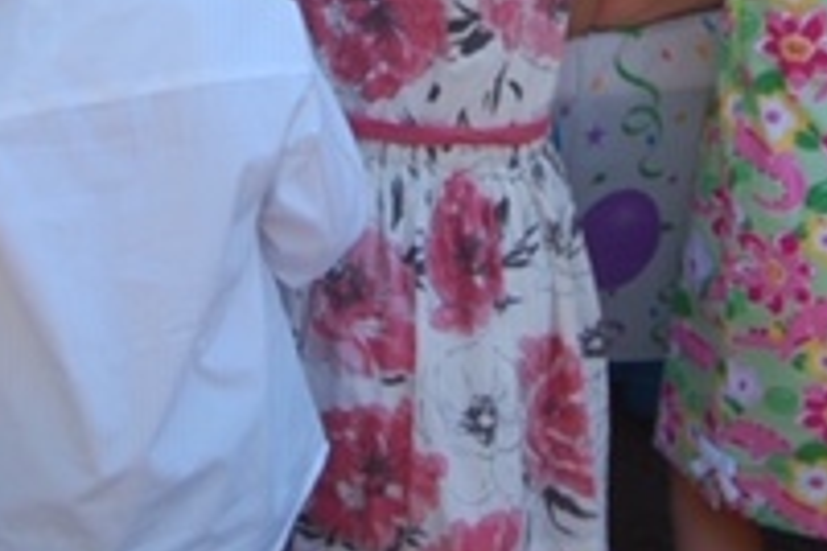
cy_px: -280
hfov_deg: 16.5
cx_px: 226
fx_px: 2848
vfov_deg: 10.7
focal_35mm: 124
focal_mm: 26
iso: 200
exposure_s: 1/160
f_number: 6.3
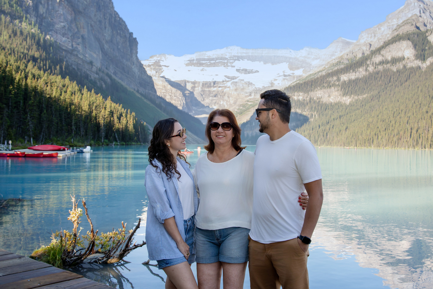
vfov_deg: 43.6
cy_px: 144
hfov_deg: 61.9
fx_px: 361
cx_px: 216
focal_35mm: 30
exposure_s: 1/200
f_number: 6.3
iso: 320
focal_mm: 30
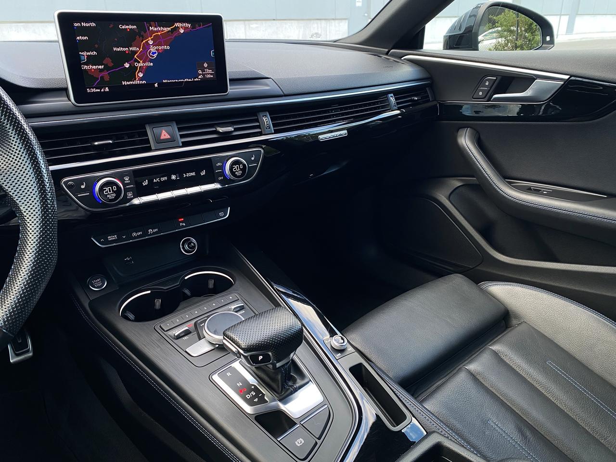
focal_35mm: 26
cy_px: 231
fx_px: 463
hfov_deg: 67.3
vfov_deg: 53.1
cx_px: 308
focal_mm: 4.25
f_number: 1.8
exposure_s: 1/54
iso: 125
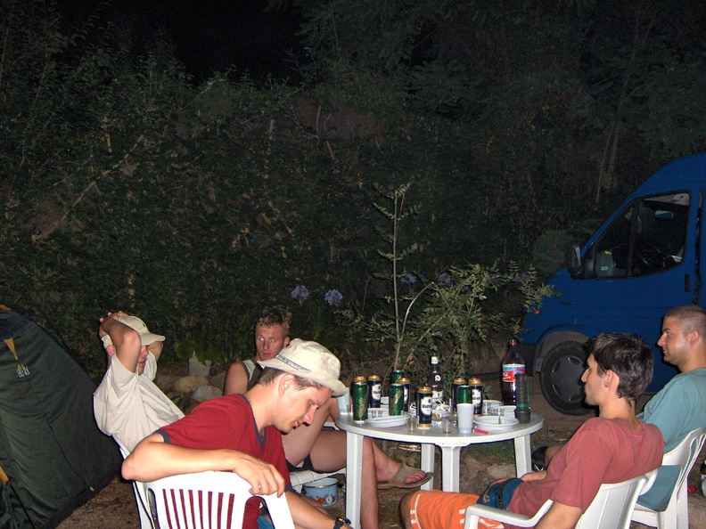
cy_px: 264
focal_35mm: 39
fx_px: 795
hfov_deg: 47.9
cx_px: 353
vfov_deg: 36.8
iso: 200
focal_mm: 8
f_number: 2.8
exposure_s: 1/60
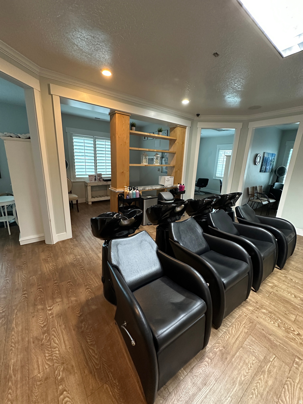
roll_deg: -2.9
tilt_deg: -14.2
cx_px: 152
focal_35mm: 14
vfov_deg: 102.1
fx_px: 163
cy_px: 202
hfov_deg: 85.7
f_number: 2.2
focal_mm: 2.22
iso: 500
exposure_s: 1/60
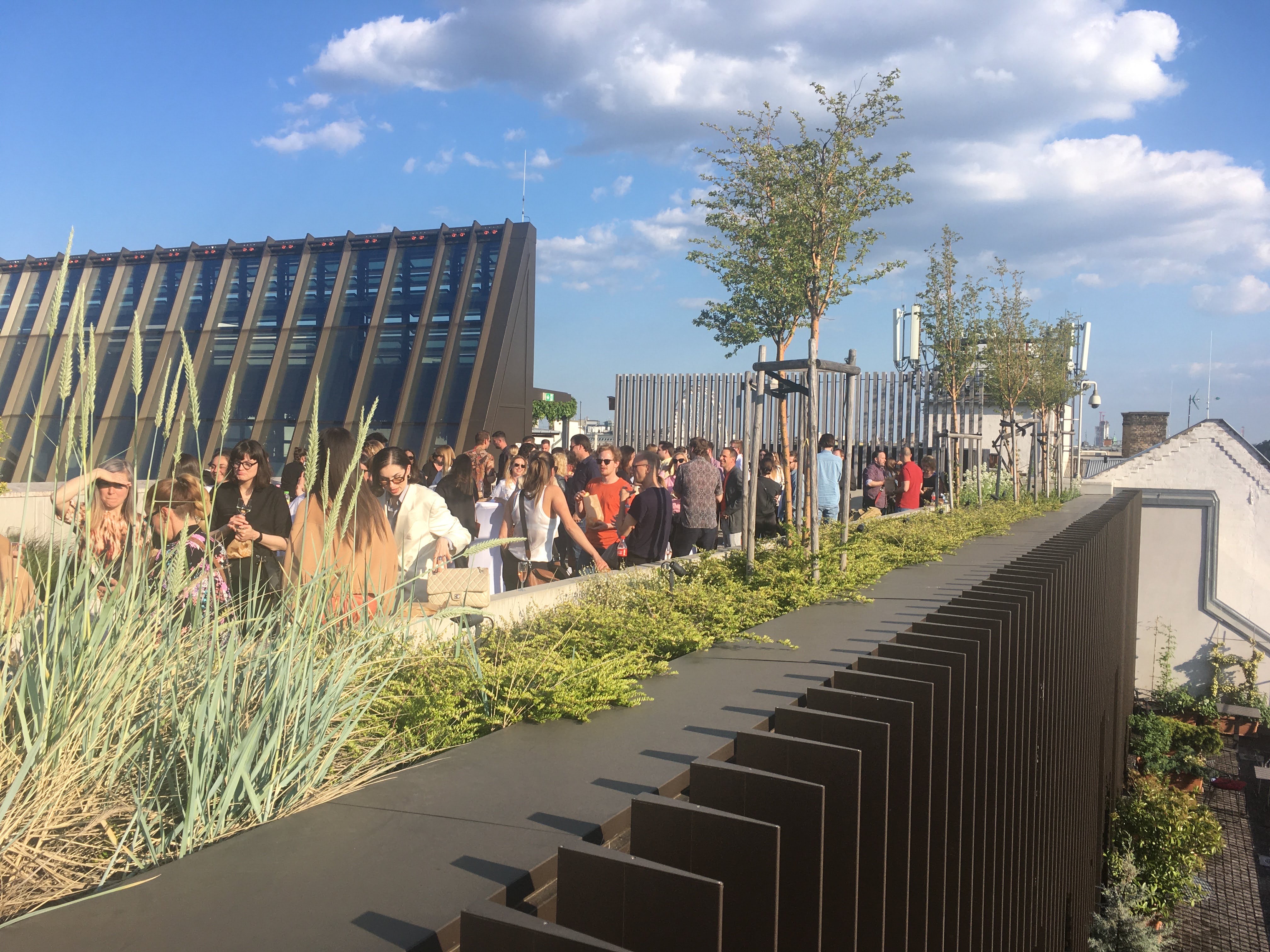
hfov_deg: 61.7
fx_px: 1064
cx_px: 635
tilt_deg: -1.4
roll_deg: -1.7
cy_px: 476
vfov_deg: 48.2
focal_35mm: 29
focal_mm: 4.15
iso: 25
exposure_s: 1/1068
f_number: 2.2
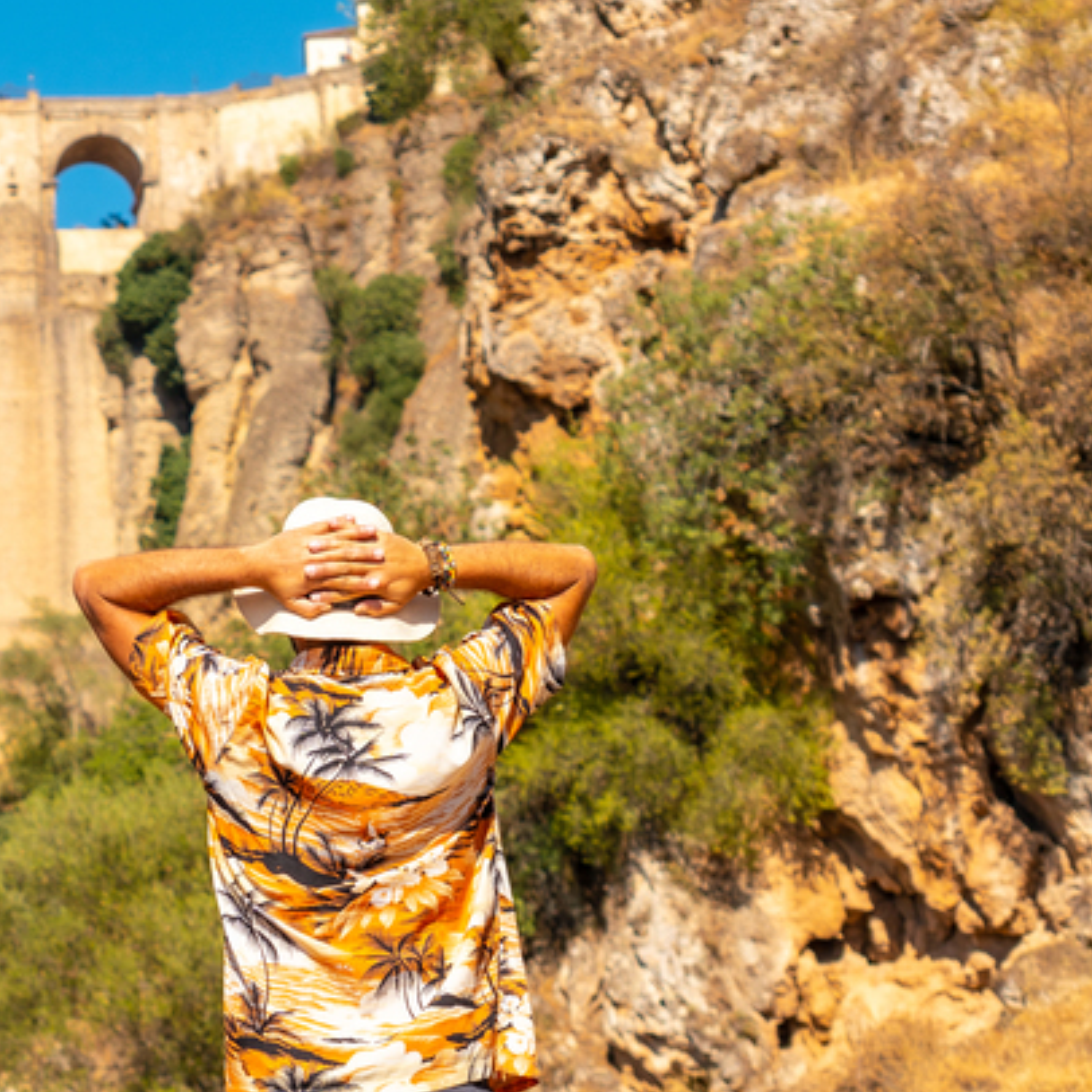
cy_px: 422
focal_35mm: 99
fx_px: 3531
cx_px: -51
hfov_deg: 17.1
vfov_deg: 17.6
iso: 100
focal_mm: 35
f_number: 3.2
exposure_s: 1/2000
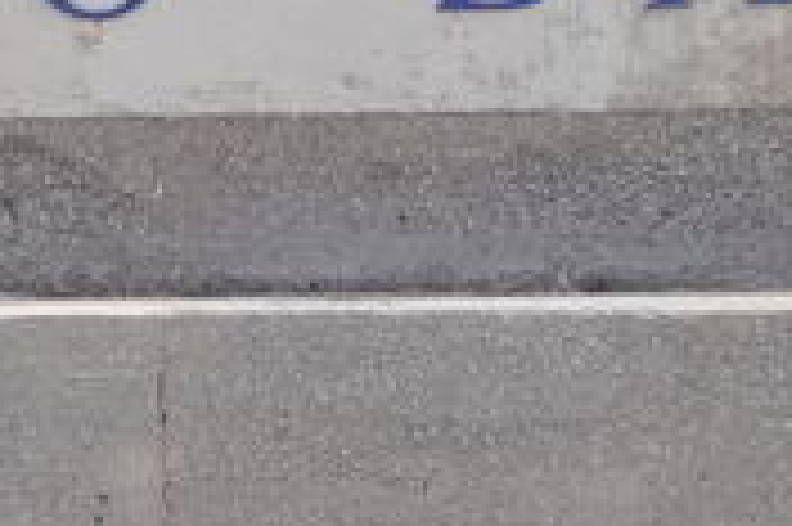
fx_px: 30463
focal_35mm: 1386
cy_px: 265
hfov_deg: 1.5
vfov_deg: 1.0
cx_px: 288
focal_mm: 203
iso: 2500
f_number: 10
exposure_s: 1/3200
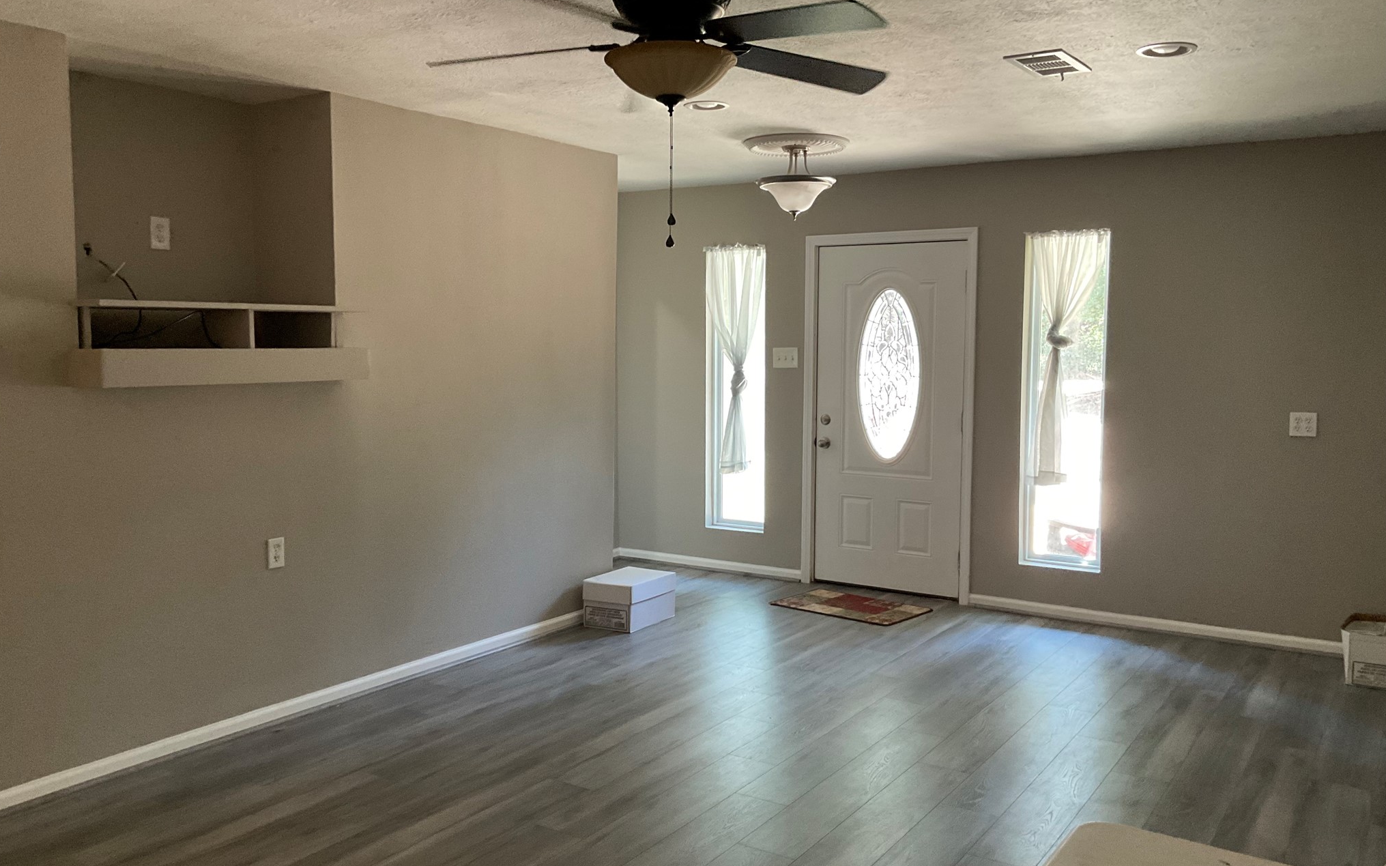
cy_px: 439
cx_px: 689
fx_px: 1171
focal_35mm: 31
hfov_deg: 61.2
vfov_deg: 40.6
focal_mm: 3
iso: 160
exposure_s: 1/60
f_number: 1.8
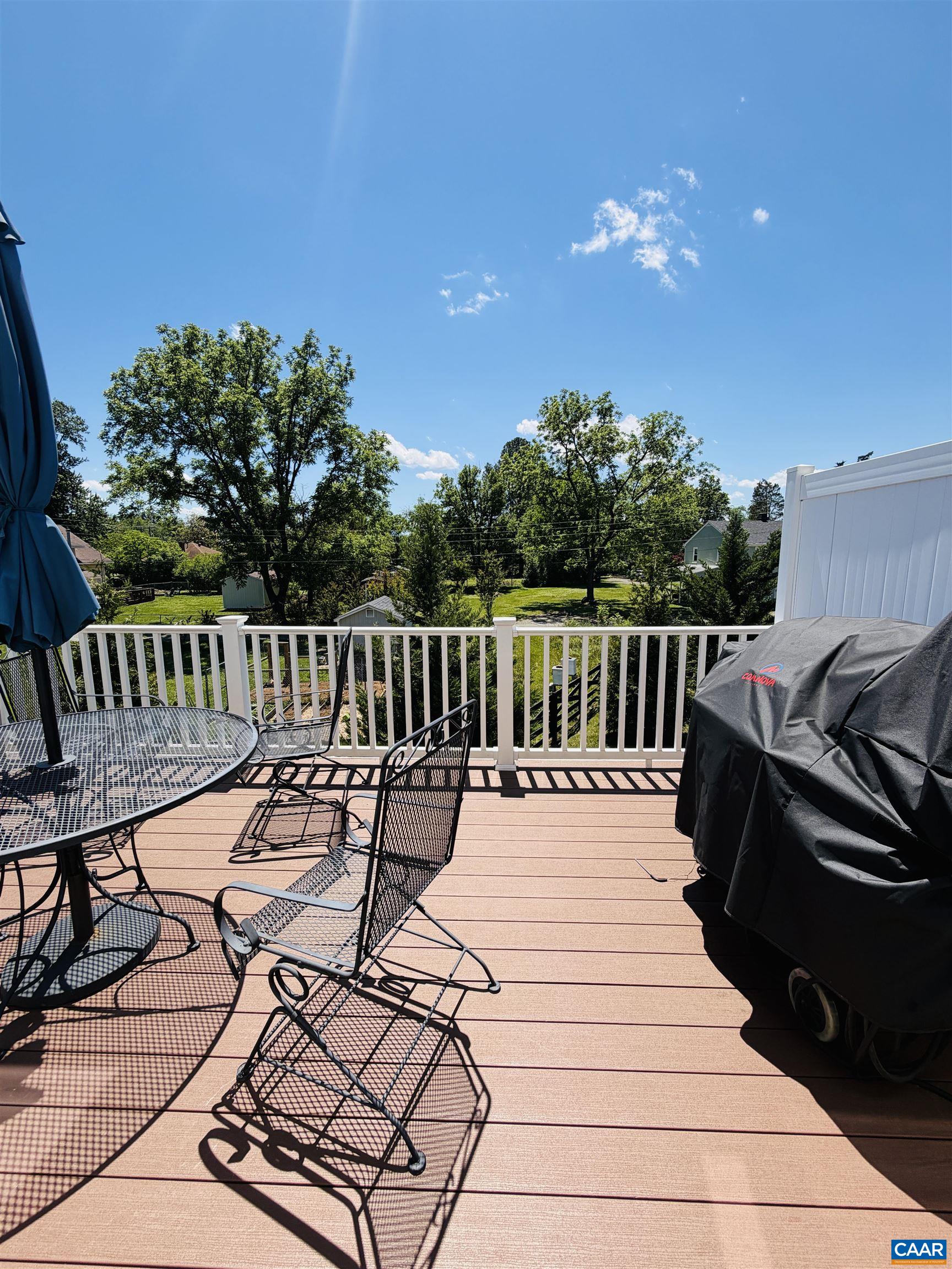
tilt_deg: -9.5
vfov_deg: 102.1
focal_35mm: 14
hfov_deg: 85.7
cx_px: 476
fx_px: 513
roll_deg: -0.2
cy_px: 634
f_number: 2.2
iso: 20
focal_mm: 2.22
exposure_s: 1/770
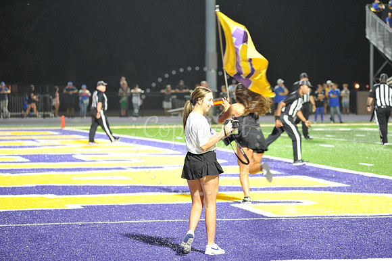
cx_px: 196
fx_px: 1632
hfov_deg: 13.7
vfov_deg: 9.1
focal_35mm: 150
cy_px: 130
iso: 3200
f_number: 5.6
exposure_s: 1/125
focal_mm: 150
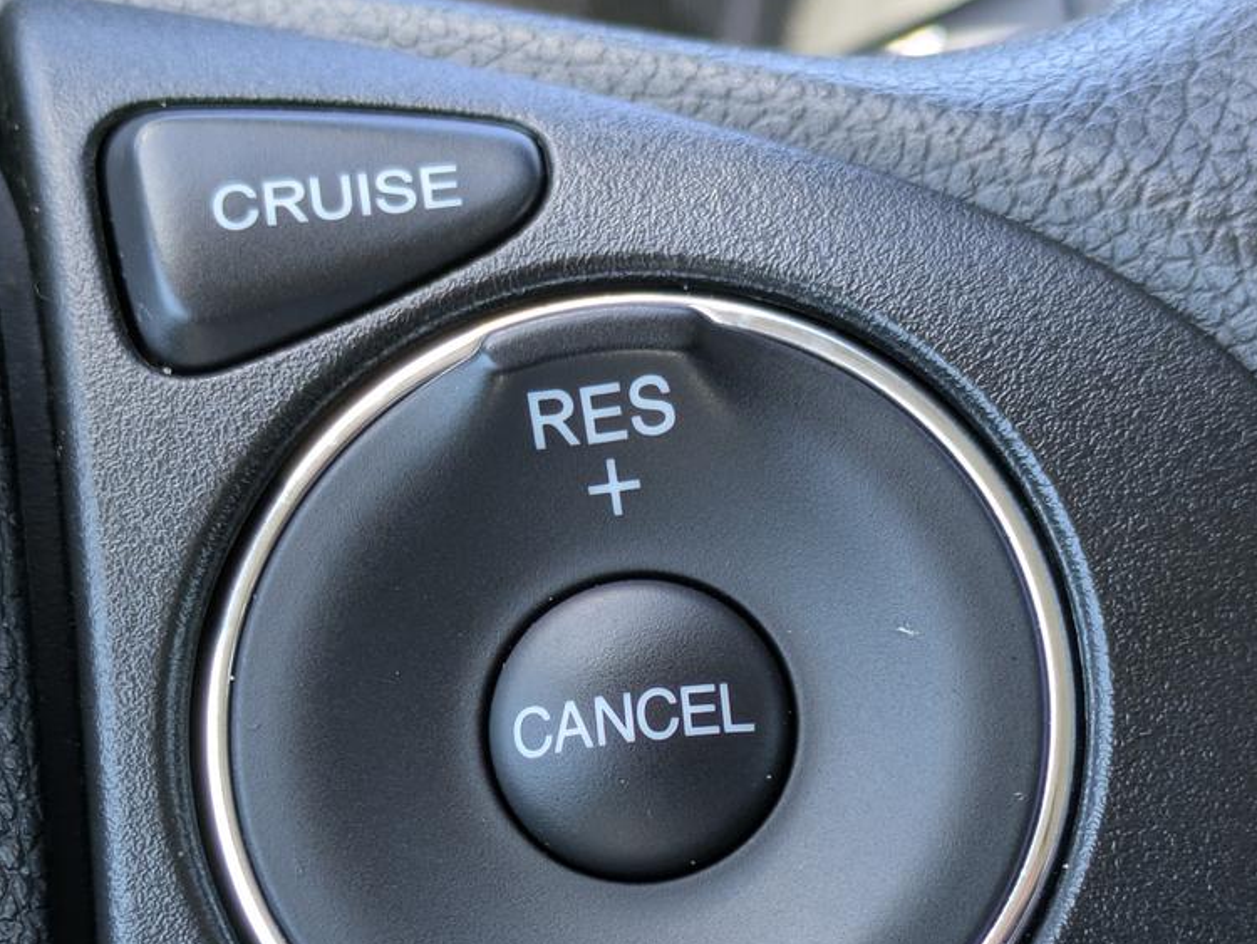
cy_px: 738
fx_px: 3160
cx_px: 656
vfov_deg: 16.9
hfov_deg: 22.5
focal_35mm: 87
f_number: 1.89
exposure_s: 1/100
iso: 80
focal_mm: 5.43
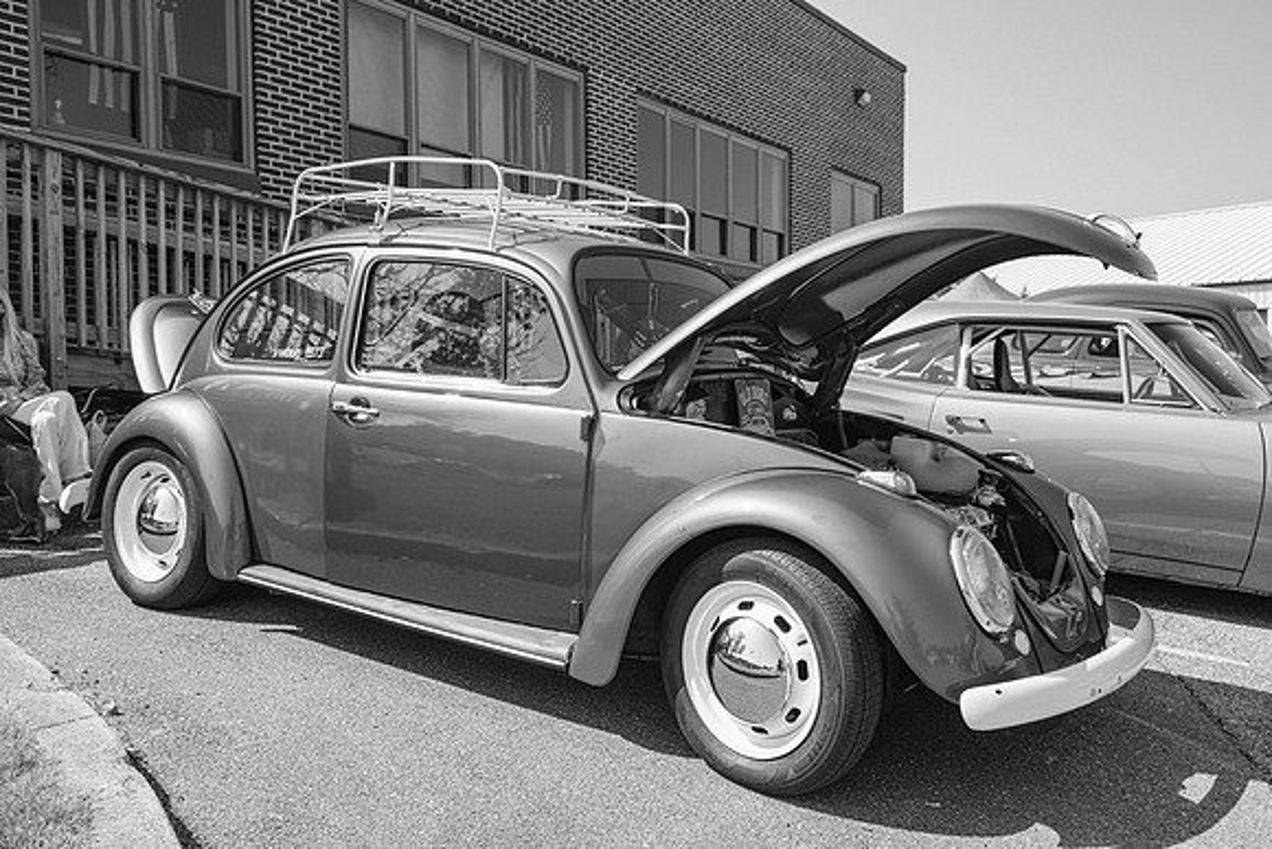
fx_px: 1113
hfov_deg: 59.5
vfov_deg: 41.7
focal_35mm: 32
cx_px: 636
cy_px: 424
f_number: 7.1
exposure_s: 1/320
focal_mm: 31.5
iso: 160
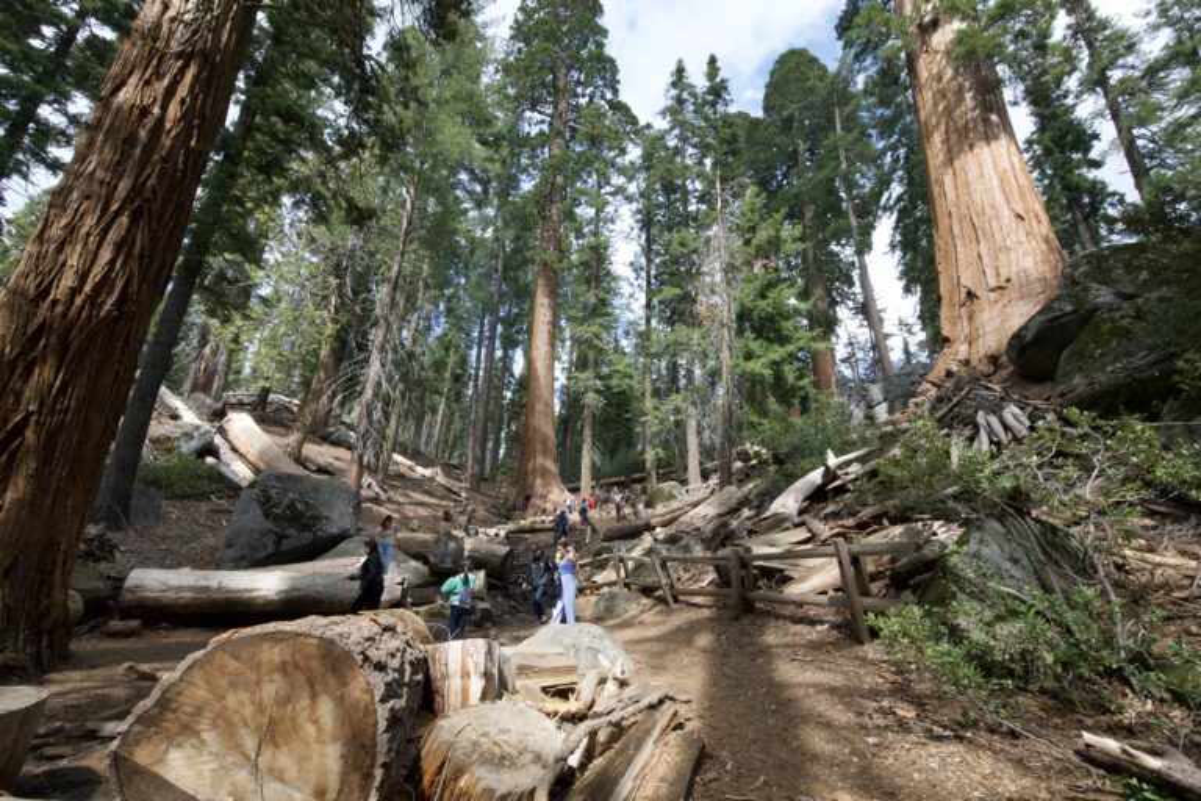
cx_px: 600
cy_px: 400
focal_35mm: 16
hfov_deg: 98.5
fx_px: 517
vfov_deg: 75.5
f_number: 20
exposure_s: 1/1250
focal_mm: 15.5
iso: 12800
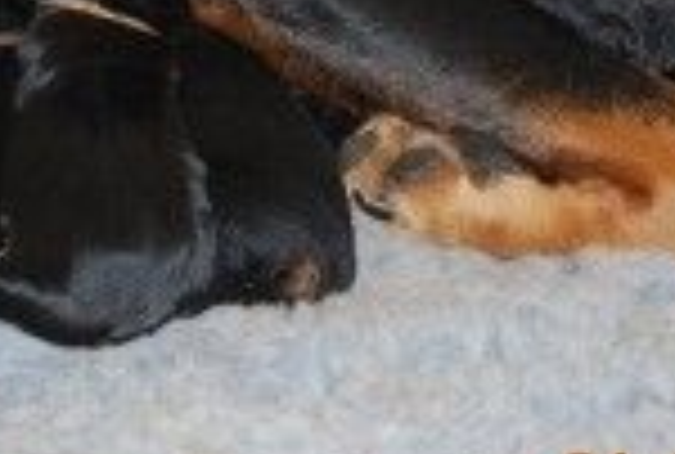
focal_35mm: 330
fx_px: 6206
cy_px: -162
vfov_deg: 4.2
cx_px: 212
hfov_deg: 6.2
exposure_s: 1/60
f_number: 4.2
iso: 200
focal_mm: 66
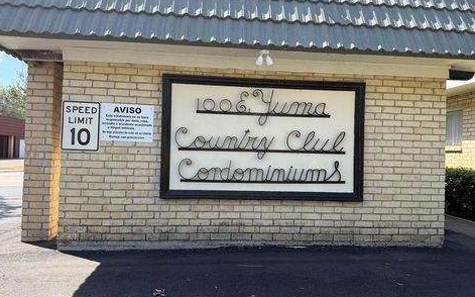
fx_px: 349
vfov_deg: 46.0
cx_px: 241
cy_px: 145
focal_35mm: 27
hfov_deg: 68.4
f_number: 1.78
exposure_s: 1/1493
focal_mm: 6.76
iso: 100
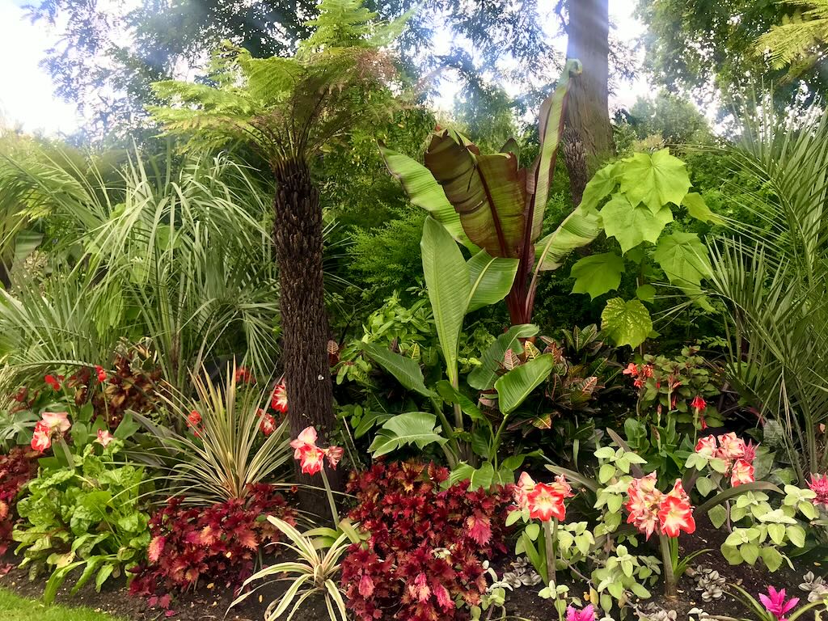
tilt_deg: -3.7
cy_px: 310
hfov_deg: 63.4
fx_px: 670
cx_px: 414
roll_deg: +1.5
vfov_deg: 49.7
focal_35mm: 28
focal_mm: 3.99
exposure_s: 1/242
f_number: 1.8
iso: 20
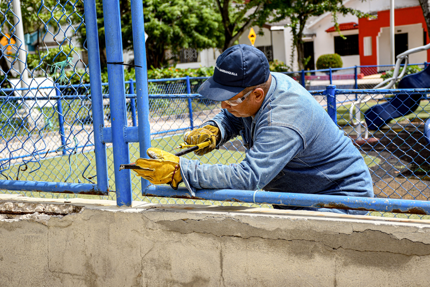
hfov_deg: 31.9
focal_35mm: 63
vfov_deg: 21.6
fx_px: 752
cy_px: 144
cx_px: 215
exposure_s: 1/800
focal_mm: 42
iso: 160
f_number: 4.5
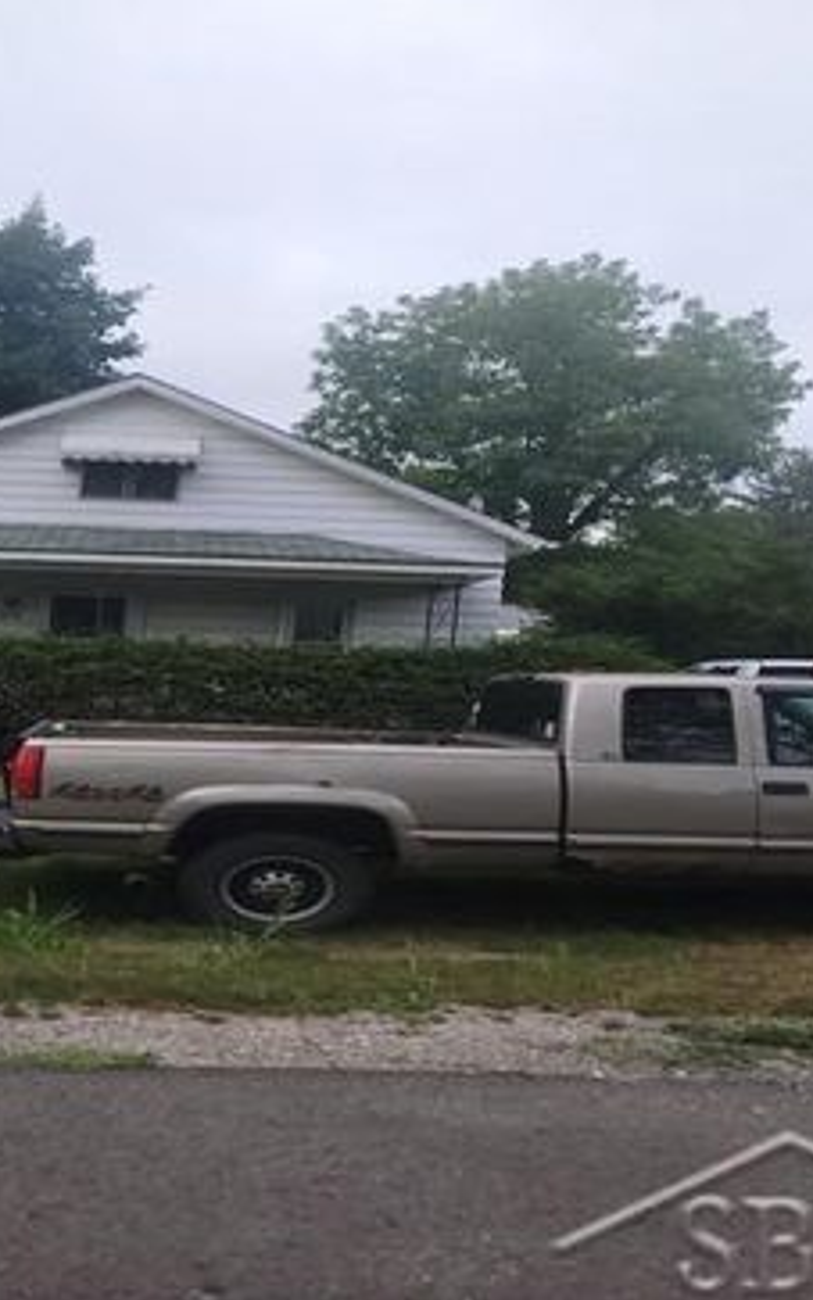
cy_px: 639
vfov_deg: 55.3
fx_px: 1240
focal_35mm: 35
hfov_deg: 35.3
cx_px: 183
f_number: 1.8
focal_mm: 6.7
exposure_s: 1/128
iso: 16
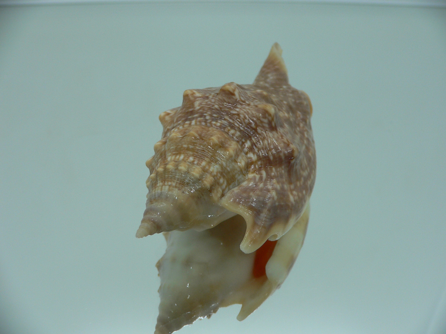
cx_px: 223
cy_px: 167
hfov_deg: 52.6
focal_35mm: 35
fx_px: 451
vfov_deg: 40.7
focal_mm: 4.6
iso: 80
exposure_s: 1/60
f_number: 2.8
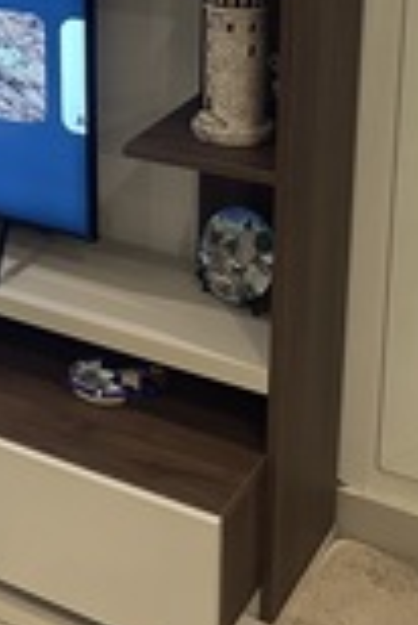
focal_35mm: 74
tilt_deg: -14.3
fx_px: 1286
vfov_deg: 26.0
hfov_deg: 16.8
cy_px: 14
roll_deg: +3.4
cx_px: -201
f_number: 1.78
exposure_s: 1/60
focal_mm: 6.86
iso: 500
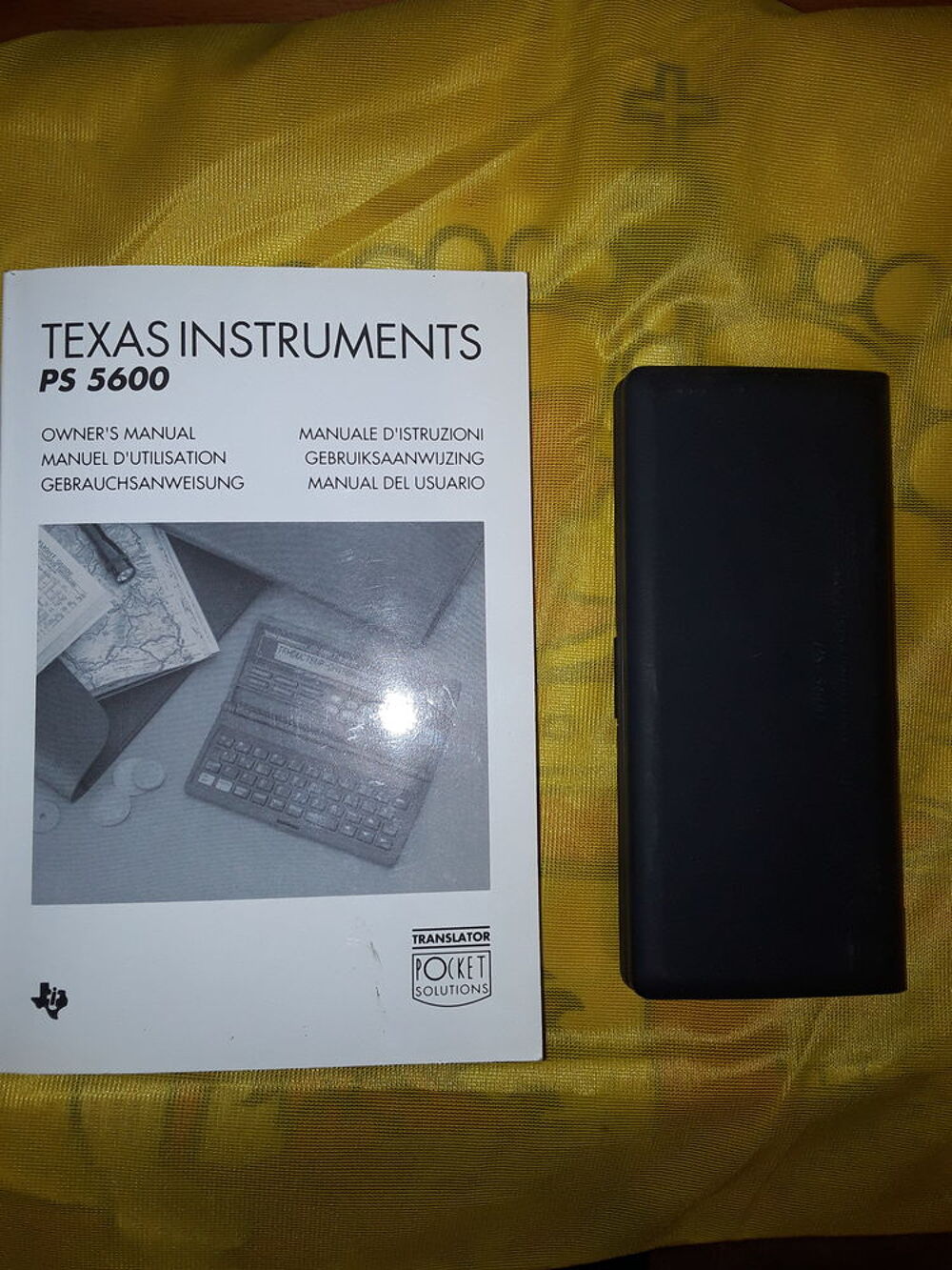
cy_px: 635
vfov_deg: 65.3
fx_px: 990
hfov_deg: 51.4
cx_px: 476
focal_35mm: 27
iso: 40
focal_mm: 2.91
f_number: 1.9
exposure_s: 1/158
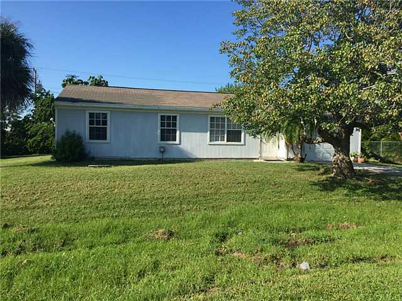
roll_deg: -0.7
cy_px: 150
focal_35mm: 29
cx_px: 201
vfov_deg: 48.2
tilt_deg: -2.2
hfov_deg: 61.7
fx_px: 337
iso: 32
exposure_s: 1/1522
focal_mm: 4.15
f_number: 2.2
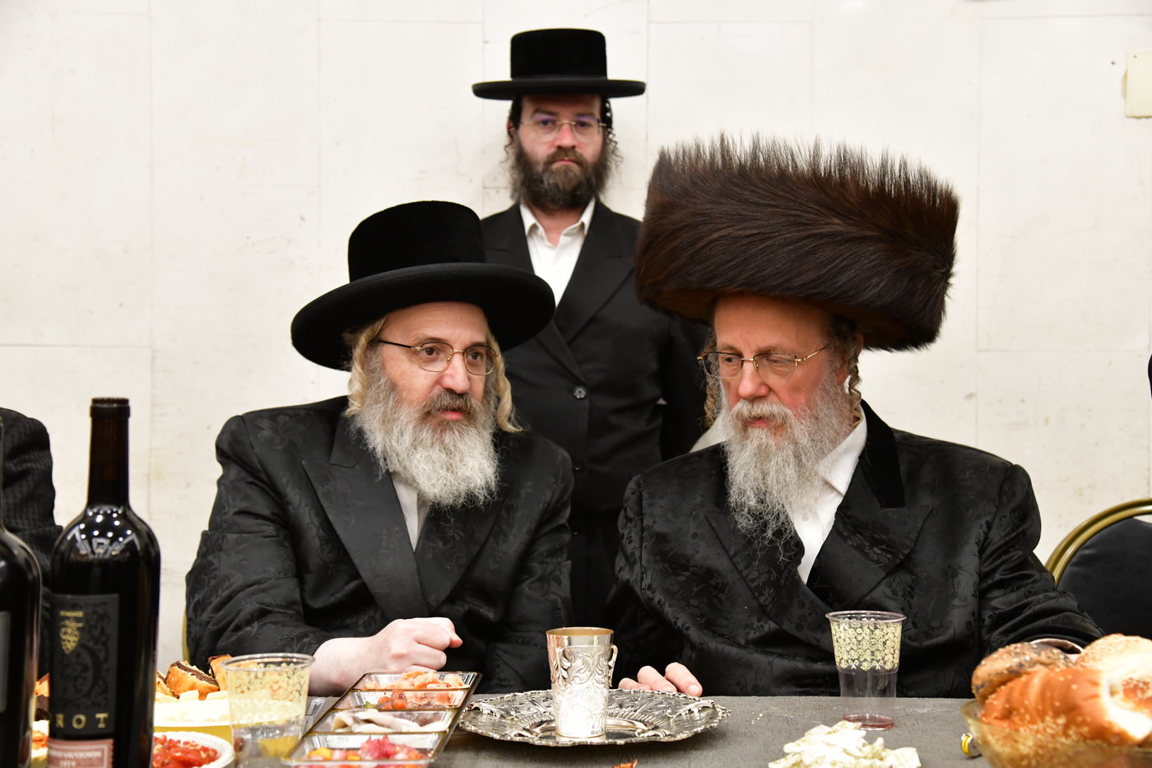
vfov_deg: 27.0
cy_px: 384
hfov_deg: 39.6
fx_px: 1600
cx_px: 576
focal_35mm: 50
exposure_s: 1/100
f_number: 5.6
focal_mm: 50
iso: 3200
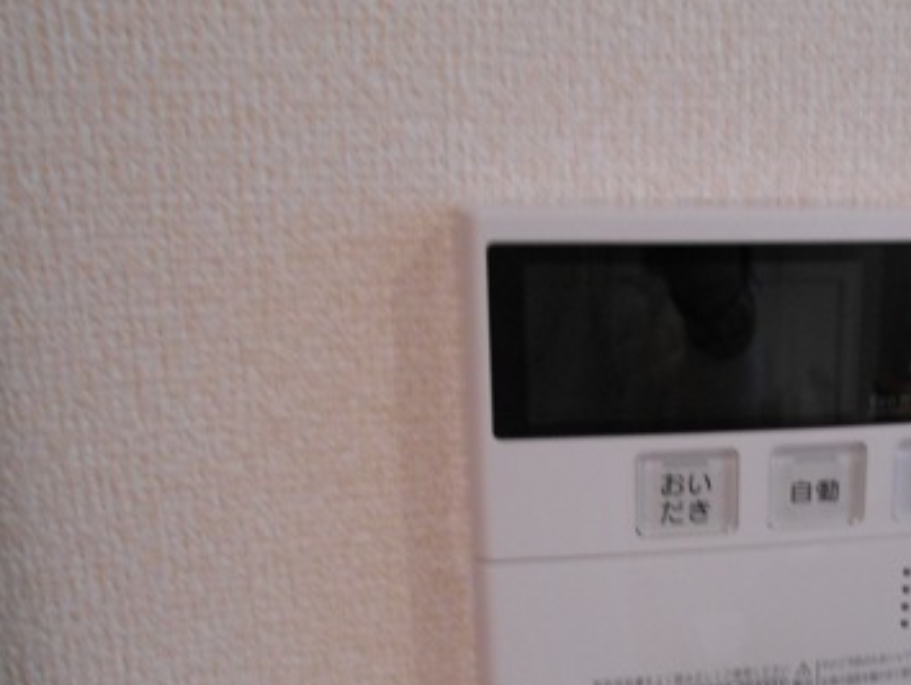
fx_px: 1238
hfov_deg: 38.5
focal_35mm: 47
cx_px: 764
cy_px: 536
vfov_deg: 30.3
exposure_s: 1/30
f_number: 3.2
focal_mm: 4.6
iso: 220
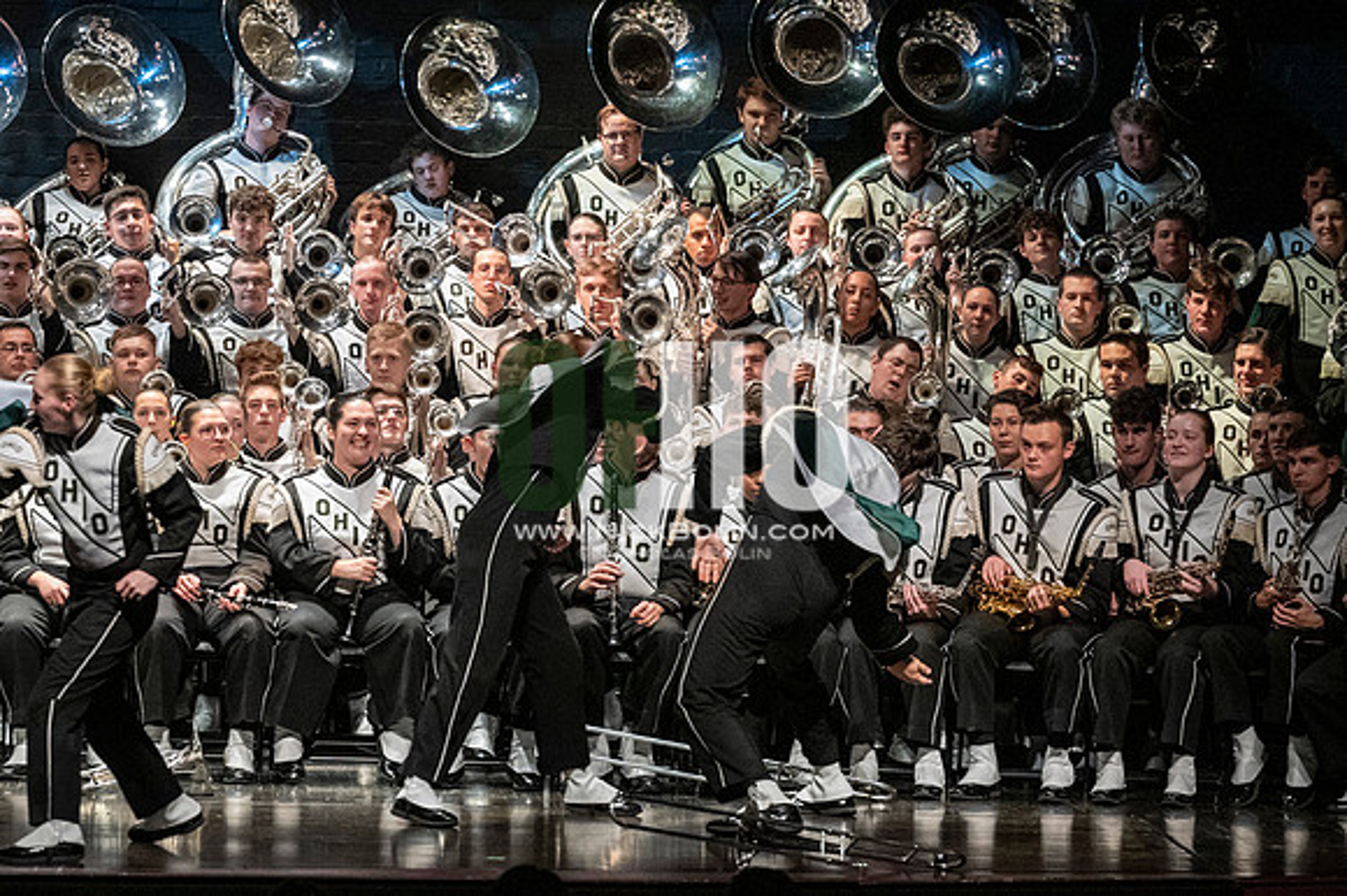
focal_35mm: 217
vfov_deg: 6.3
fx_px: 8114
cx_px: 674
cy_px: 448
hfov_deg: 9.5
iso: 4000
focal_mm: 145
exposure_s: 1/500
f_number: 4
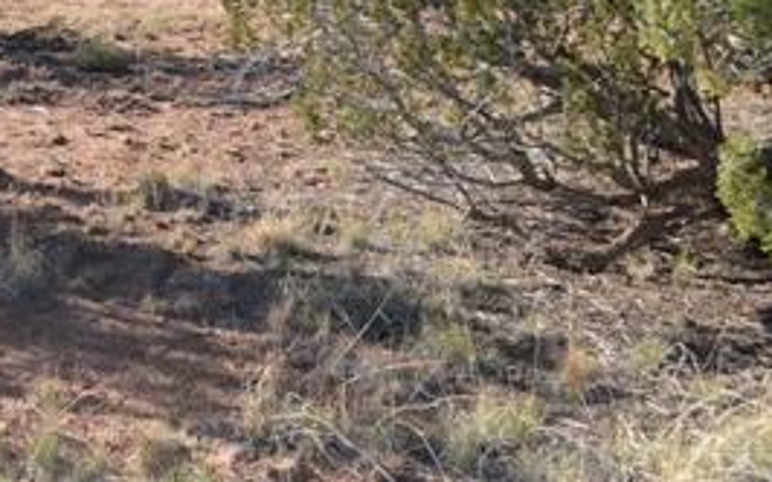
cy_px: -96
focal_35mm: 62
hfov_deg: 30.6
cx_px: 0
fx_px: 1304
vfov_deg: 19.7
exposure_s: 1/200
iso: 100
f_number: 6.3
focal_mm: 18
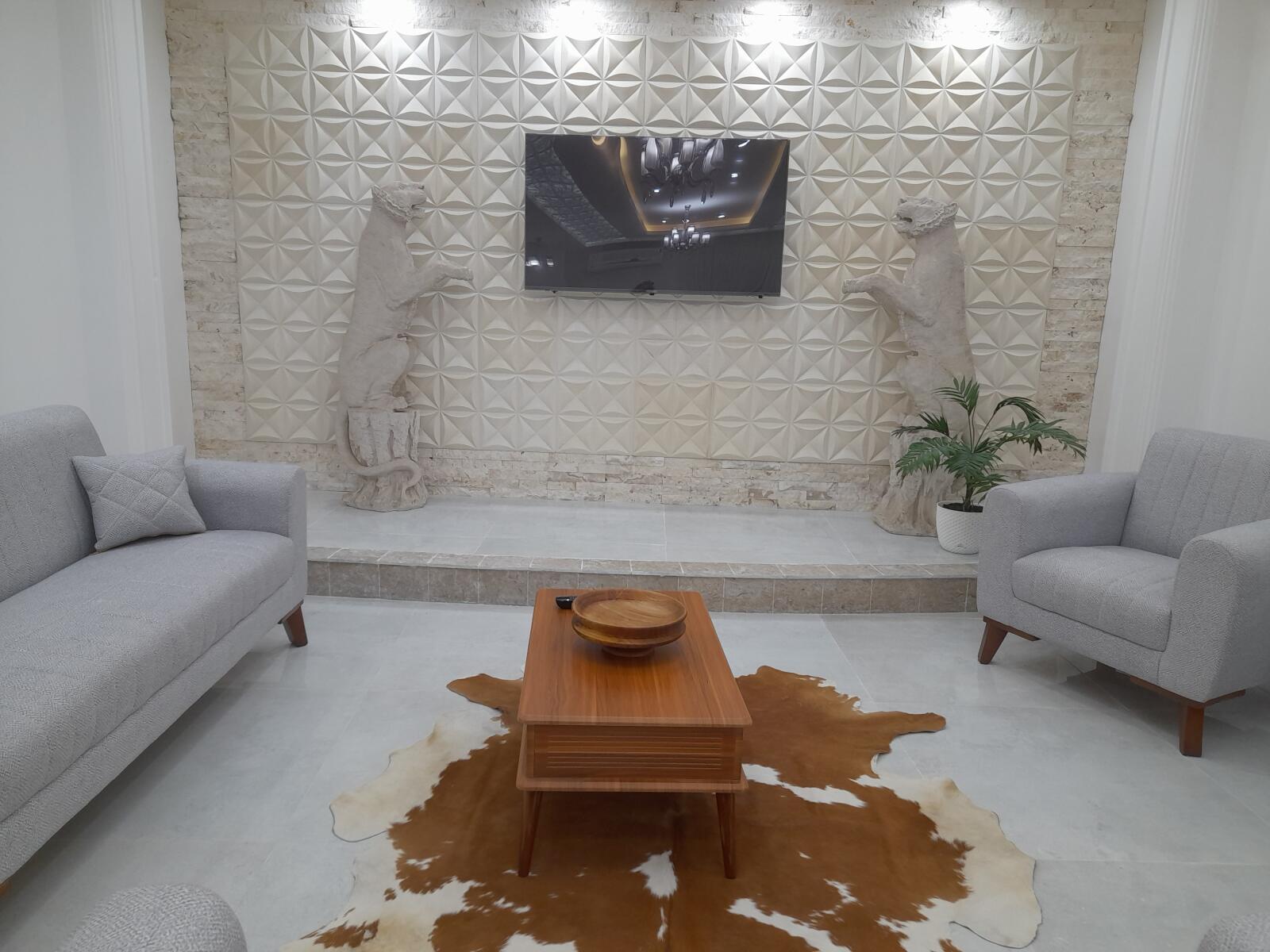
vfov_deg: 54.9
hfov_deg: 69.4
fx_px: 917
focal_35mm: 25
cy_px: 476
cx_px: 635
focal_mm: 4.6
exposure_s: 1/50
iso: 64
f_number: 2
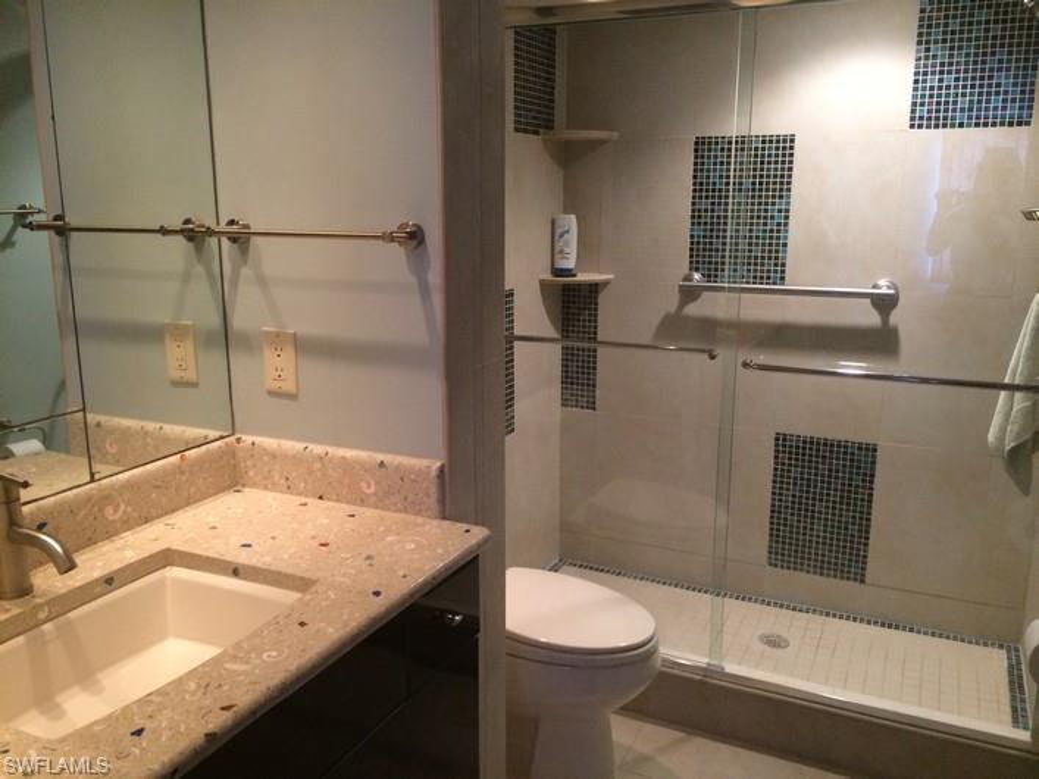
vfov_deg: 46.8
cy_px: 390
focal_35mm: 30
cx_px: 520
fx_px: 900
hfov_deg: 60.0
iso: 200
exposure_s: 1/30
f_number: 2.2
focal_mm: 4.12
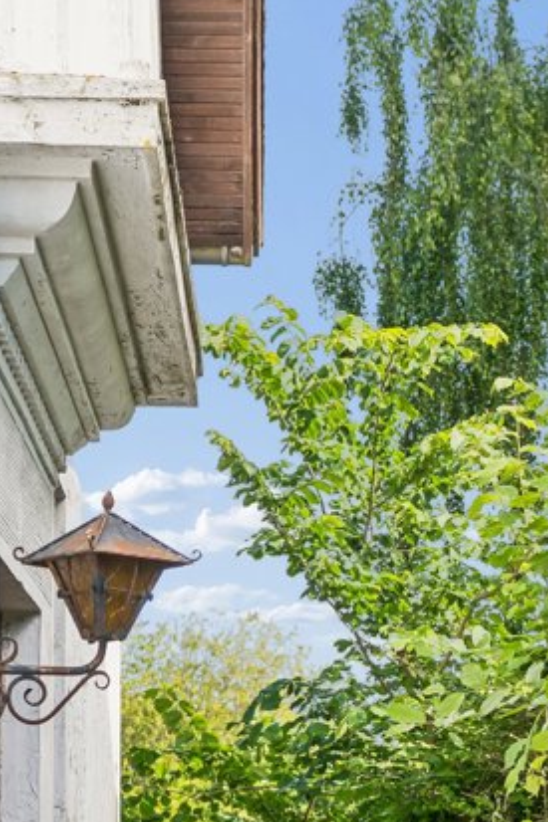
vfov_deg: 15.9
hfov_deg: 10.9
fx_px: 2856
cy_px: 933
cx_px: 373
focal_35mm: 125
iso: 160
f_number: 4
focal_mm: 43
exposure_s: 1/250
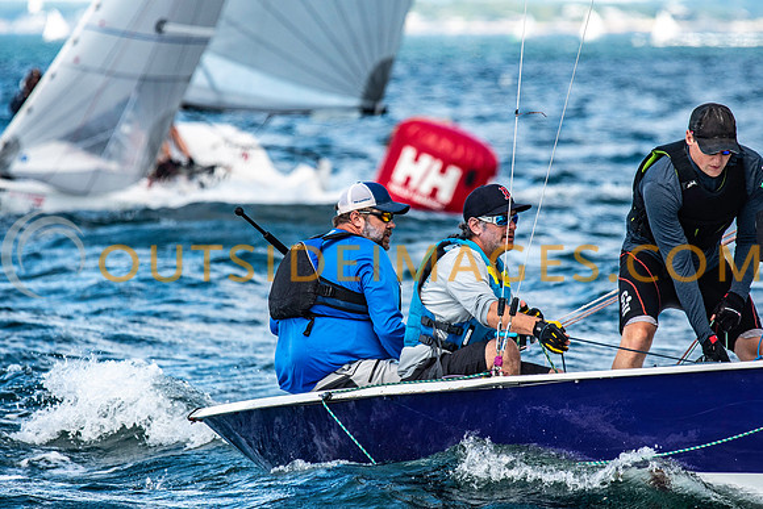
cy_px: 254
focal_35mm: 450
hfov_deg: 4.6
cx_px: 382
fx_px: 9539
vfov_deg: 3.1
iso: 500
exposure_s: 1/2000
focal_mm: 300
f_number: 5
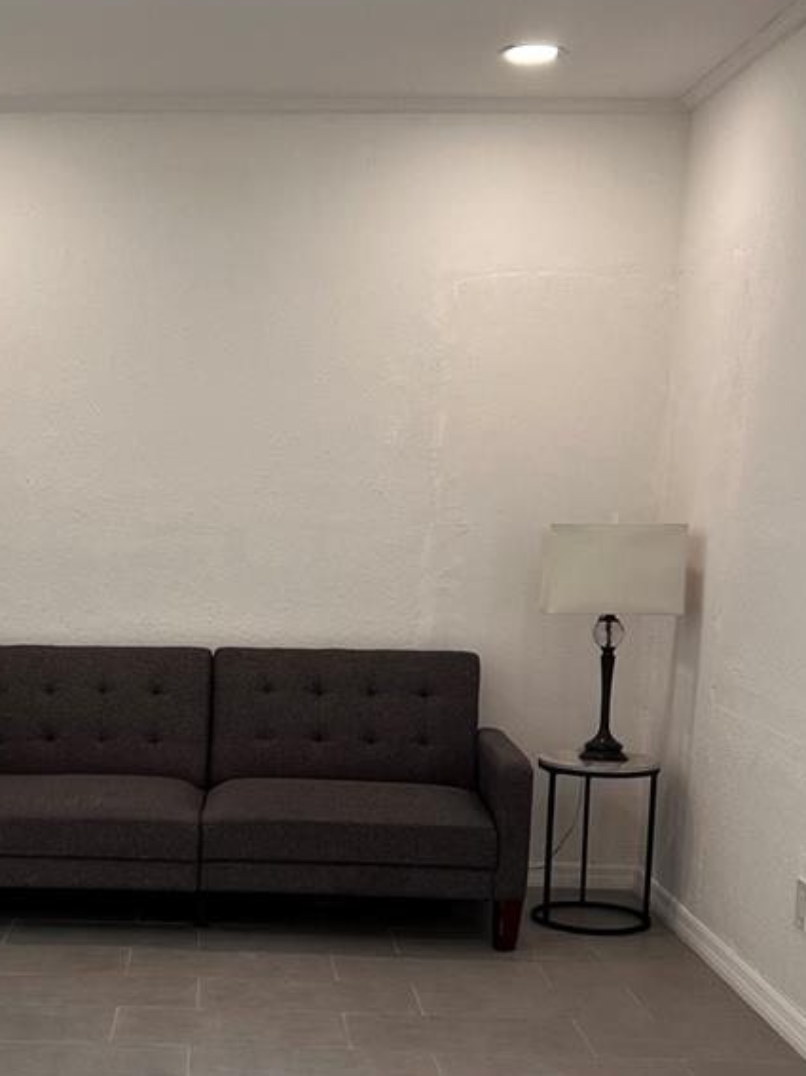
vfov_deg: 34.4
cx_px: 167
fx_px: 1708
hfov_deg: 26.1
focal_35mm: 55
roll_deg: -1.0
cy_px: 780
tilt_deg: -9.8
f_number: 1.5
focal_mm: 5.7
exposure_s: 1/120
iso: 50
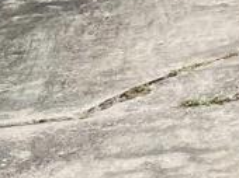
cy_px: -287
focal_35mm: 184
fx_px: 1269
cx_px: 697
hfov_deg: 8.9
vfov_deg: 7.4
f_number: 1.6
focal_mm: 4.2
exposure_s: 1/5814
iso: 32
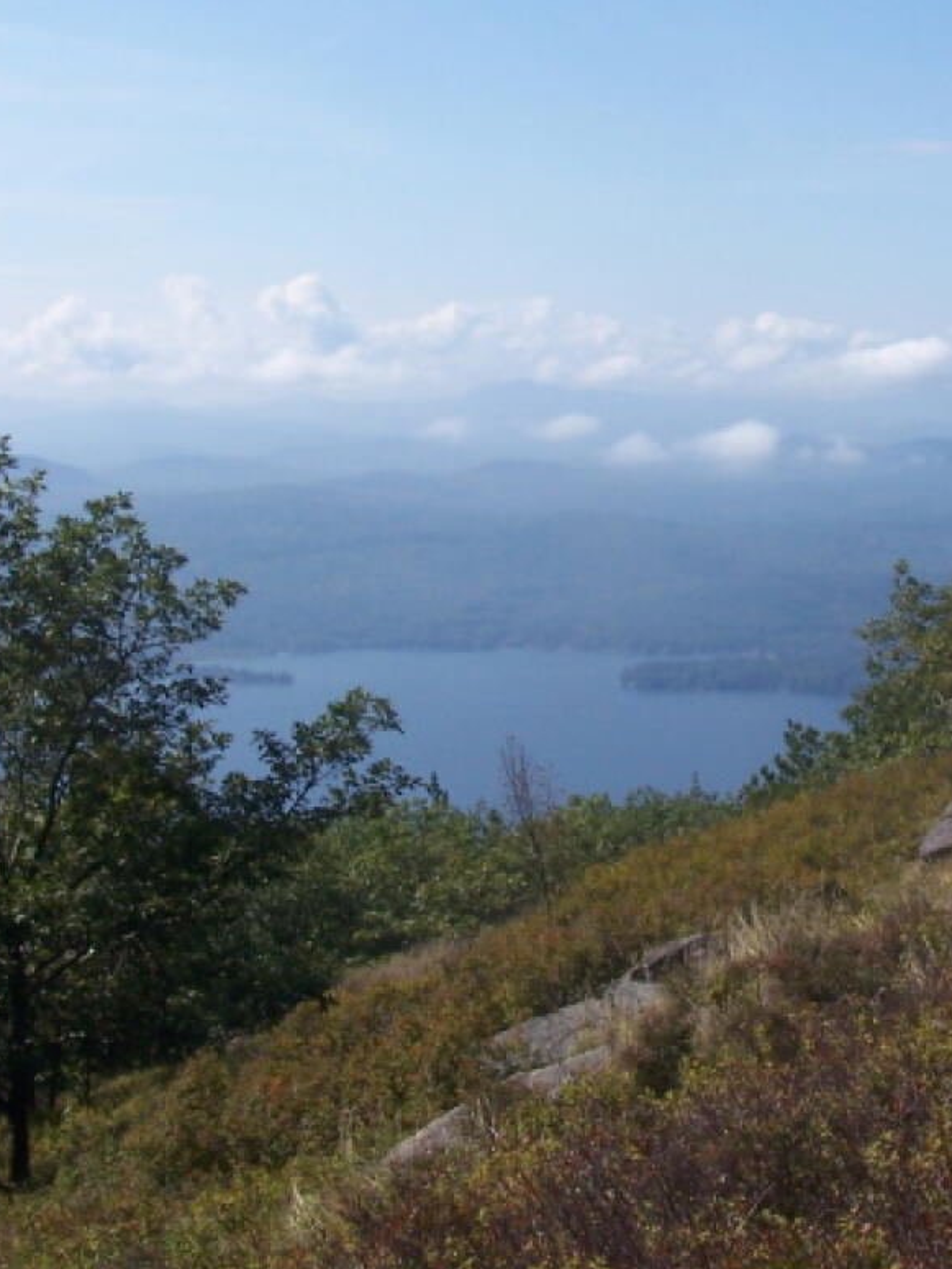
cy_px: 565
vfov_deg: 28.9
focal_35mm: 67
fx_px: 2455
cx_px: 611
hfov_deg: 21.9
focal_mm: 6.3
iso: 80
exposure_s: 1/500
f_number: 5.6
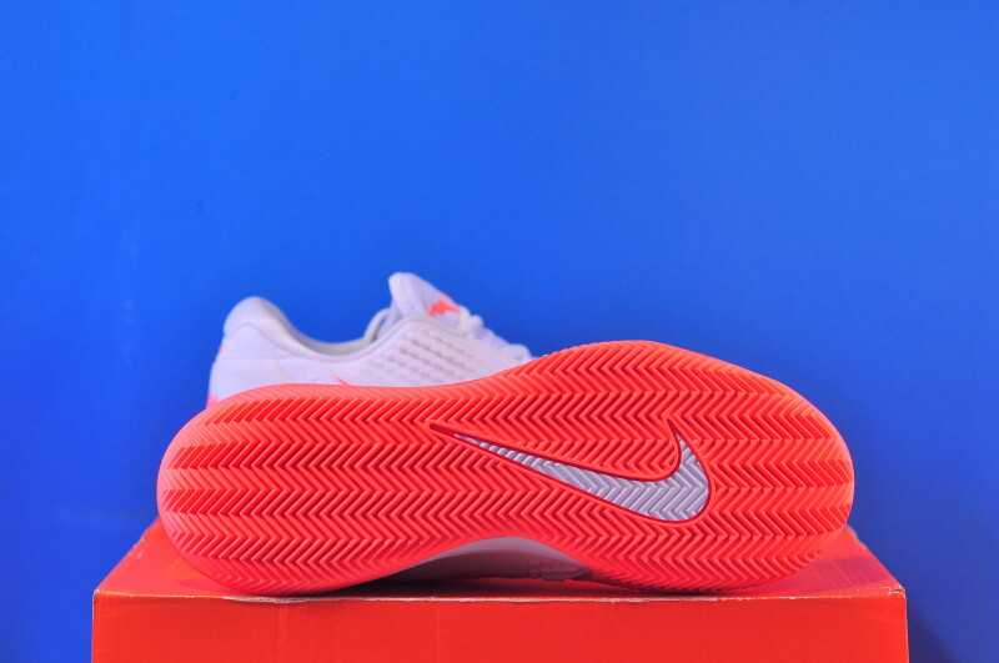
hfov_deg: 27.0
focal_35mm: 75
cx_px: 500
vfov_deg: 18.1
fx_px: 2078
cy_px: 332
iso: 250
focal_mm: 50
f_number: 3.2
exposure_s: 1/250
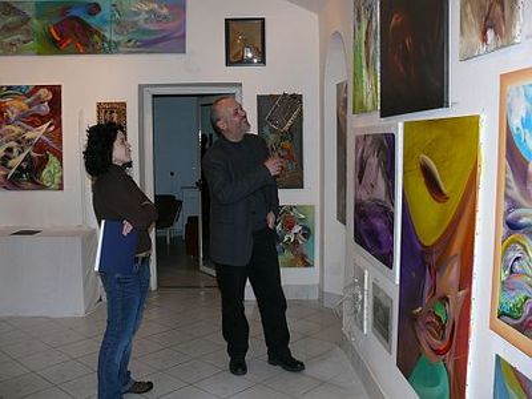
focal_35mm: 35
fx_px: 538
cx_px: 266
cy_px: 200
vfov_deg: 40.7
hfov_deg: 52.6
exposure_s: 1/30
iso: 100
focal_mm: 7.4
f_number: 2.8
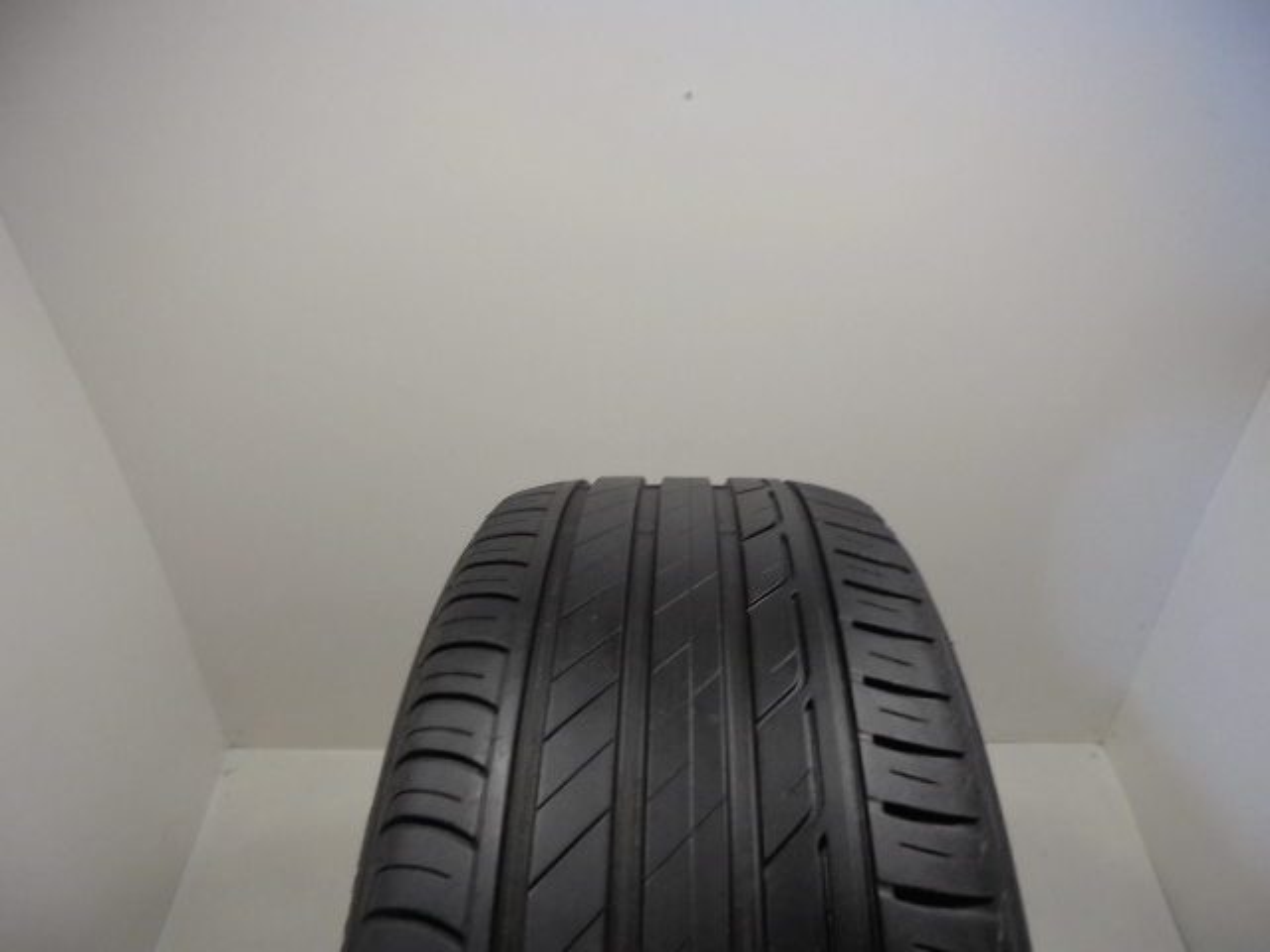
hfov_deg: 67.3
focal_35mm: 26
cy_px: 476
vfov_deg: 53.1
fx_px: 954
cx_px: 635
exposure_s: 1/50
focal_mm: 4.6
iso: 100
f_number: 3.5
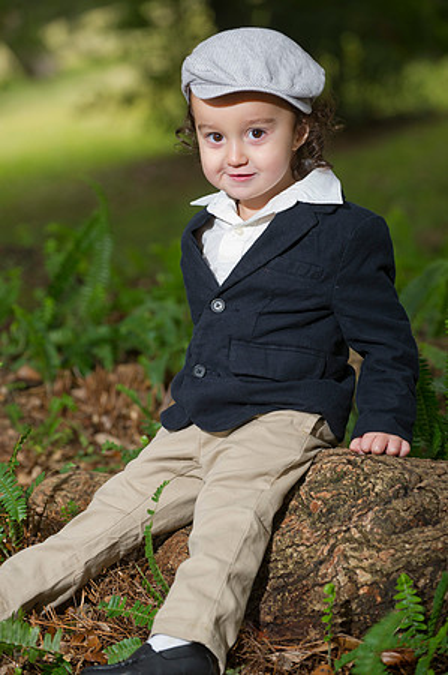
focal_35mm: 135
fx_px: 2526
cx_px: 224
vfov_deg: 15.2
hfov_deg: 10.1
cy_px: 338
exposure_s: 1/200
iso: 400
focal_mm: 135
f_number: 4
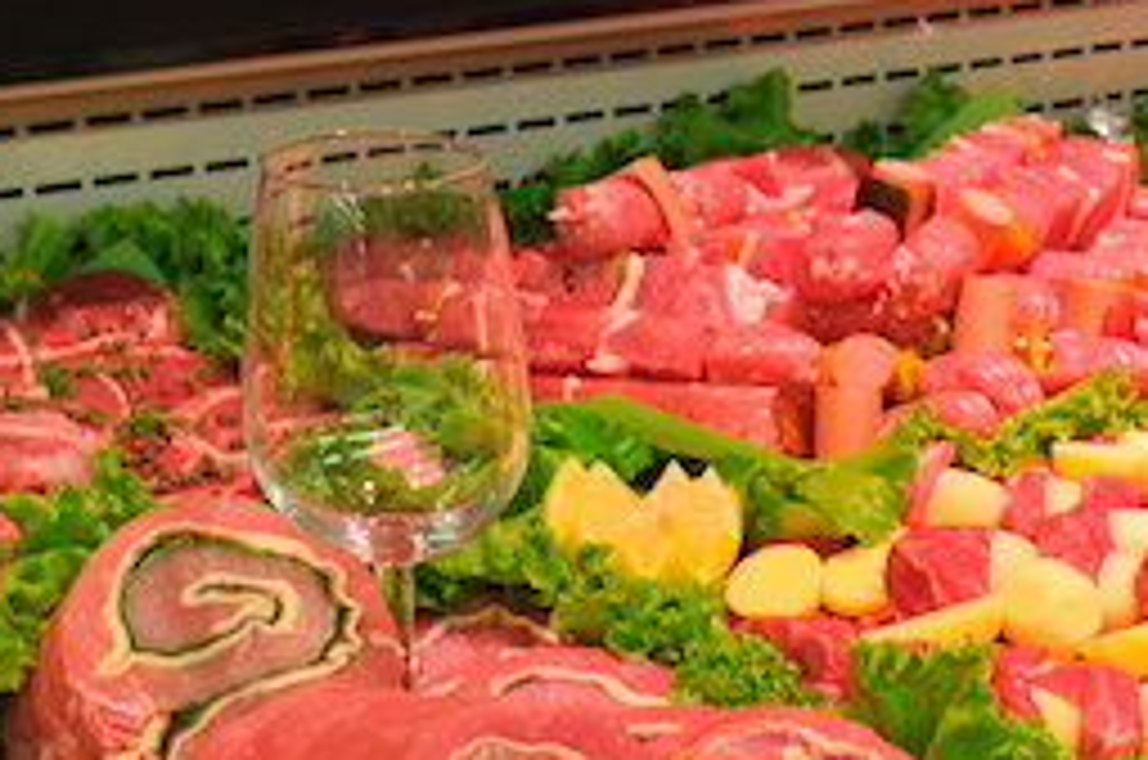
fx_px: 3597
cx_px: 1306
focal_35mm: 113
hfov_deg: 17.4
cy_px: 816
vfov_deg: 11.9
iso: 250
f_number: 5
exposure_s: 1/40
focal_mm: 24
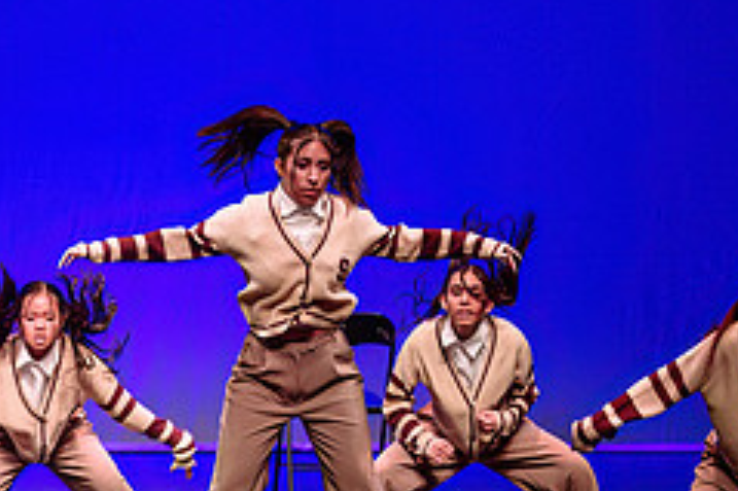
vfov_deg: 5.4
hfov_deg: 8.1
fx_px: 5224
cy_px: 496
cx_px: 79
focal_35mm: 255
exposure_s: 1/400
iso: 1250
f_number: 2.8
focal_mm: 100
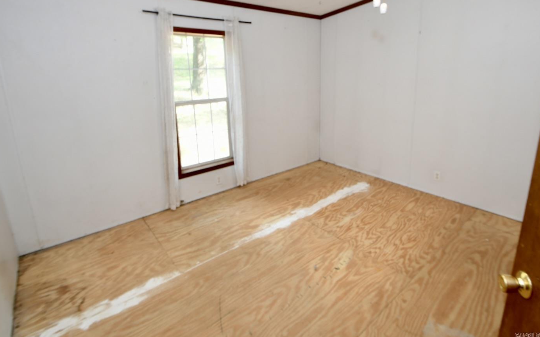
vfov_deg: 71.1
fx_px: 235
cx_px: 272
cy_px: 152
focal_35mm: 16
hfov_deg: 97.8
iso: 400
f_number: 9
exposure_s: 1/13
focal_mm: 10
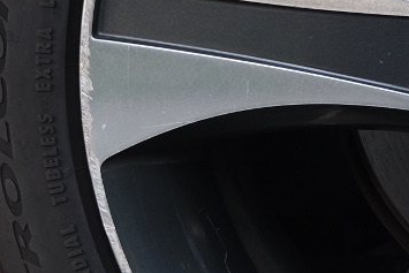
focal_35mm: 135
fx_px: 1534
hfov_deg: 14.4
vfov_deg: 10.1
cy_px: 30
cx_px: 580
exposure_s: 1/38
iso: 160
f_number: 2.8
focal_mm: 18
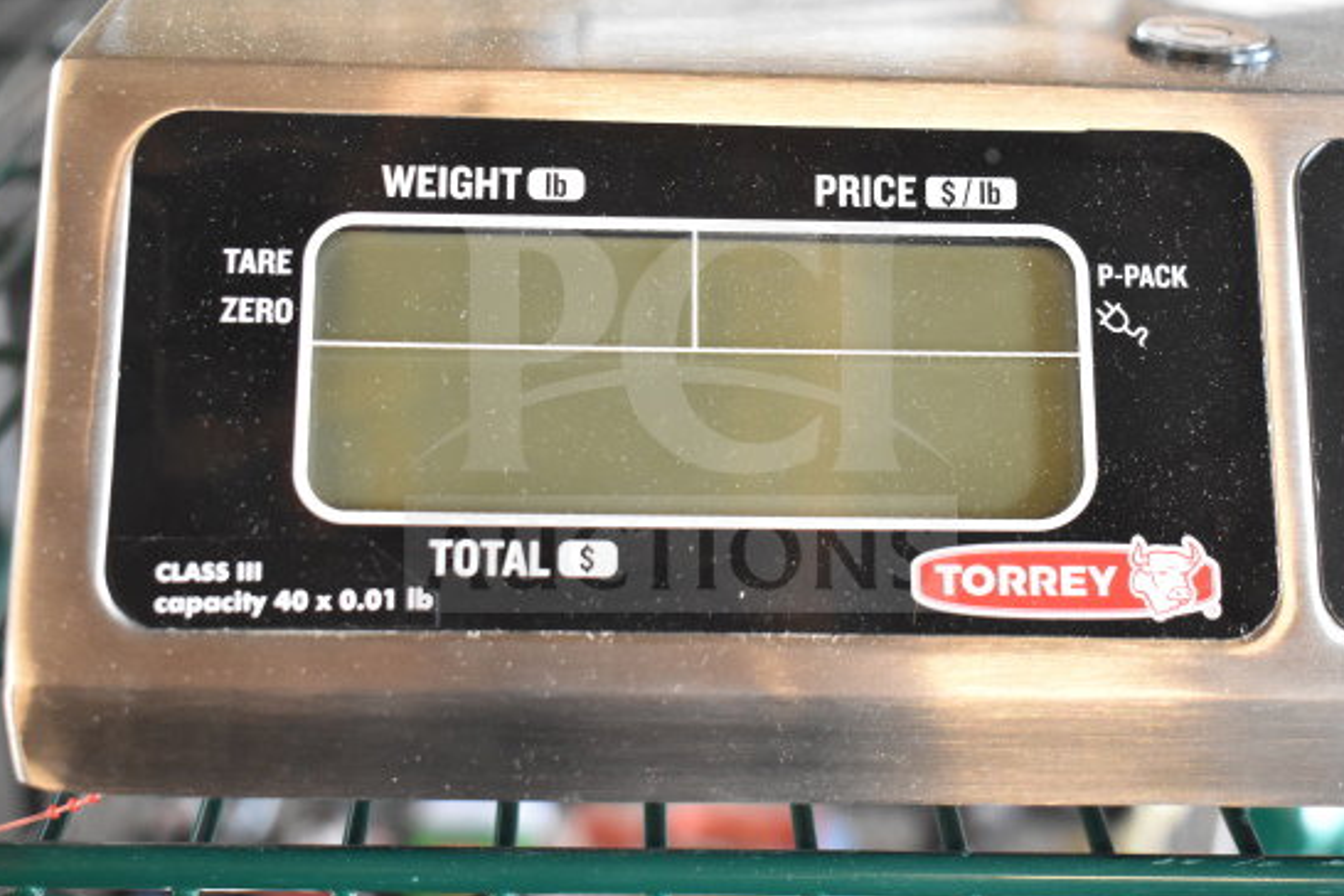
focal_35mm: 57
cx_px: 679
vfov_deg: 23.8
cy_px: 417
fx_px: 2128
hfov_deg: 35.1
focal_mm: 34
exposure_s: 1/50
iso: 2800
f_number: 4.5
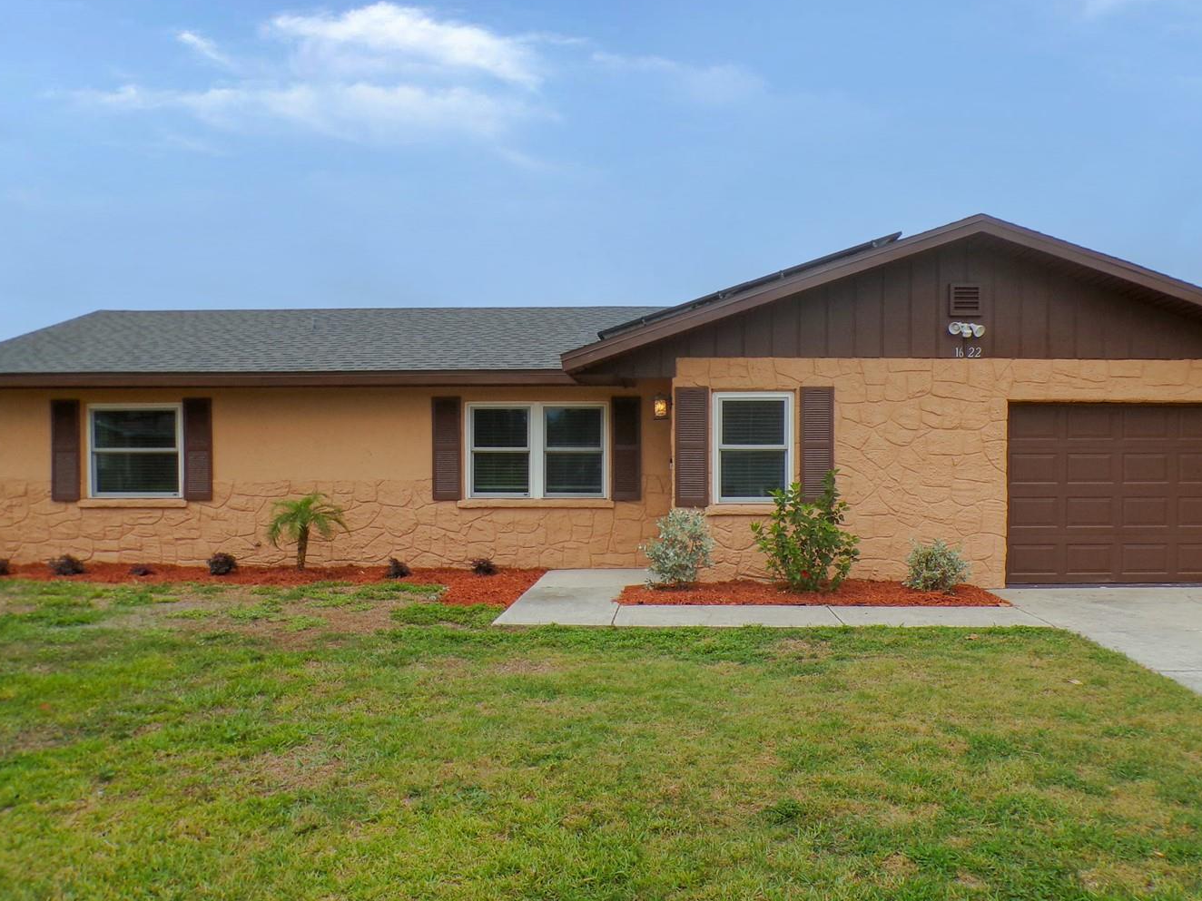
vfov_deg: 48.2
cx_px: 661
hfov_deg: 61.5
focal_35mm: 29
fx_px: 1007
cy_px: 487
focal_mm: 4.3
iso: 100
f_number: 4.4
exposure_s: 1/640
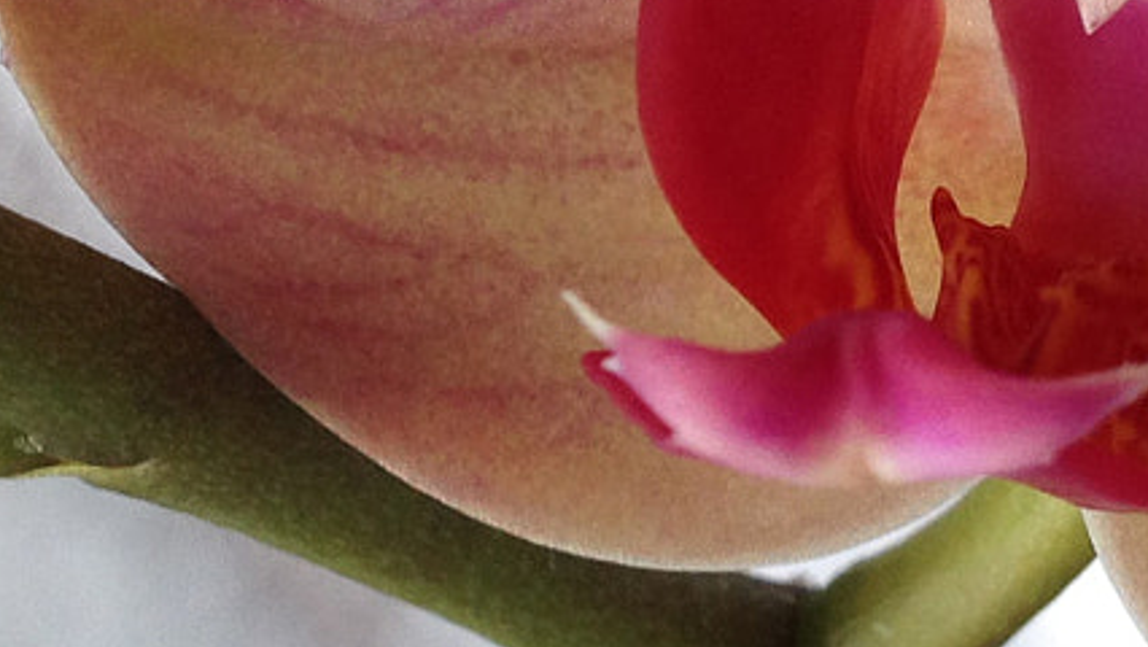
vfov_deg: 9.0
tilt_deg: +10.6
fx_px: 4111
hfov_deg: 15.8
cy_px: 175
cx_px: 340
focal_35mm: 135
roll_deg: +36.5
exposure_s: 1/120
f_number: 2.4
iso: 64
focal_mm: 4.12
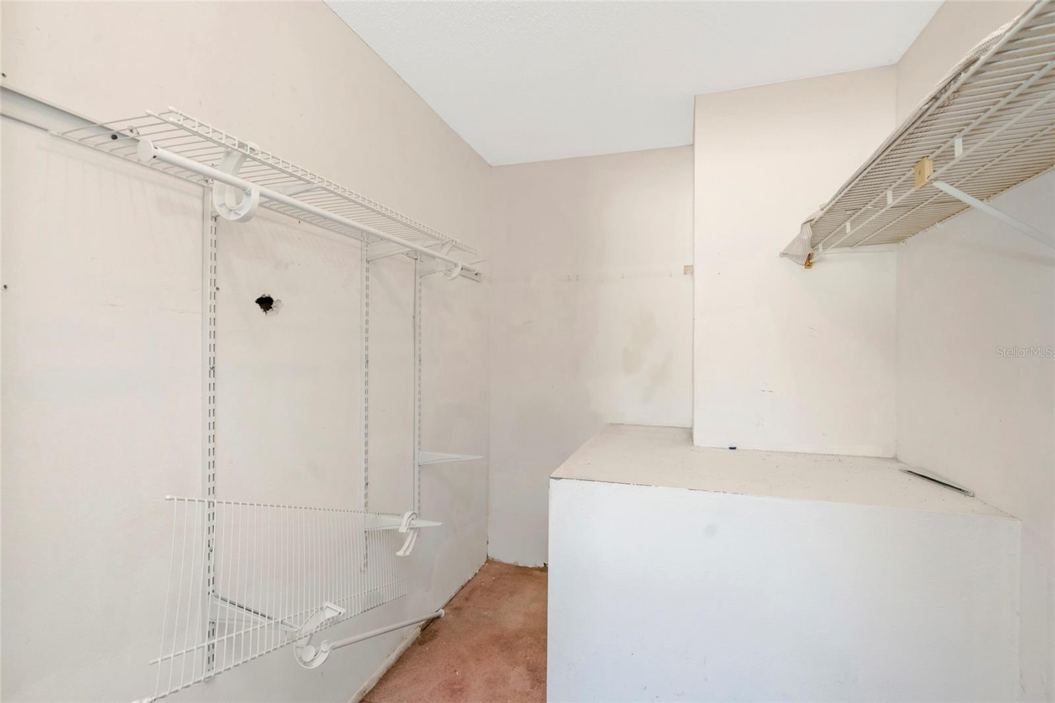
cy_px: 352
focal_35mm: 16
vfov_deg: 73.7
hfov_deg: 96.7
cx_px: 528
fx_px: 469
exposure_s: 1/60
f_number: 6.7
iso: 1600
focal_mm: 16
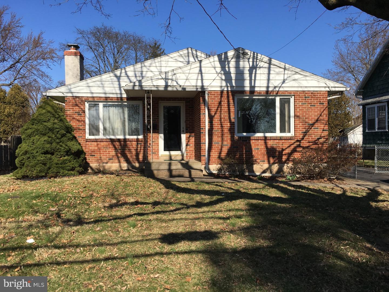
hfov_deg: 61.7
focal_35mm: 29
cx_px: 194
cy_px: 146
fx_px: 326
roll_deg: +0.5
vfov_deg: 48.2
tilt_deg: +0.0
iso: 25
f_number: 2.2
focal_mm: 4.15
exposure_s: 1/1789
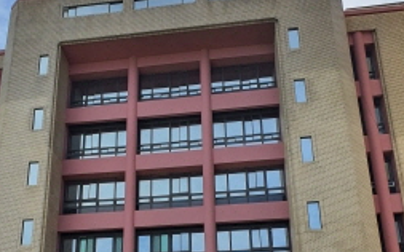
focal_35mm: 49
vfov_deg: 25.3
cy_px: 238
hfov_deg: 40.7
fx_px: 539
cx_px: 146
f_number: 2.4
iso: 50
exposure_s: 1/1600
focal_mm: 4.3
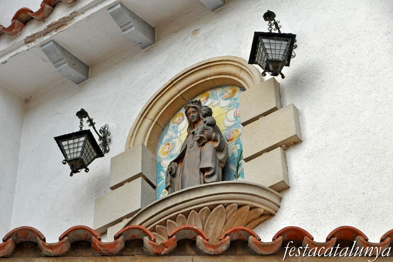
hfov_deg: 19.3
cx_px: 195
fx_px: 1157
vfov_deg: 12.9
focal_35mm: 106
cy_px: 131
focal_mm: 70
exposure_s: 1/800
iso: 1000
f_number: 7.1
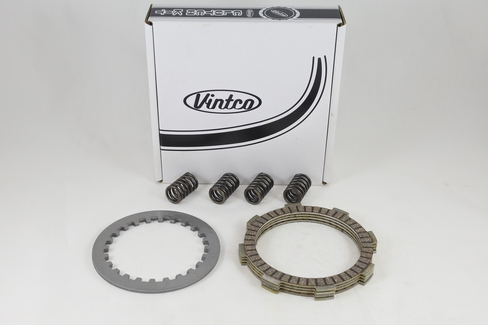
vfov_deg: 34.2
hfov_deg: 49.6
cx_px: 244
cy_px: 162
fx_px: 529
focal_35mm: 39
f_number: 4.2
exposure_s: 1/125
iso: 500
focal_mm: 14.7
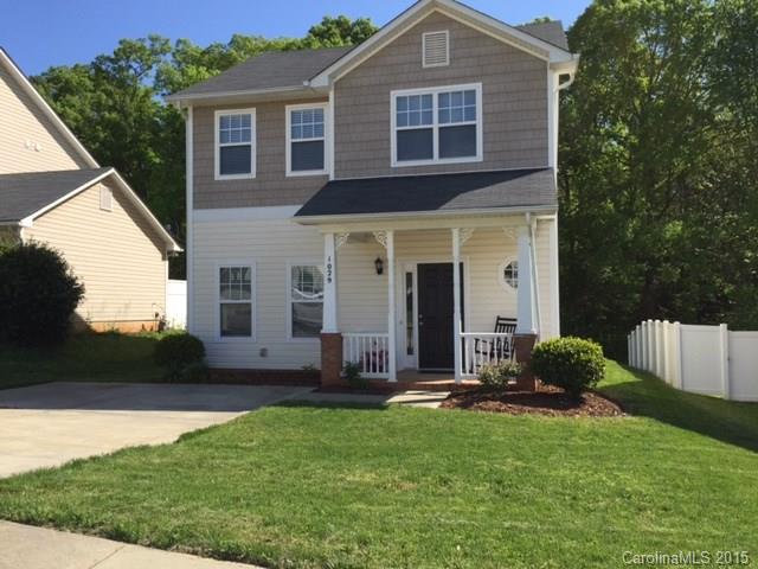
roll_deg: +0.4
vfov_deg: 48.2
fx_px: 635
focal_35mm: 29
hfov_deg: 61.7
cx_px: 379
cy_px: 284
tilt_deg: +2.6
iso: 32
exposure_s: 1/1582
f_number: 2.2
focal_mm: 4.15
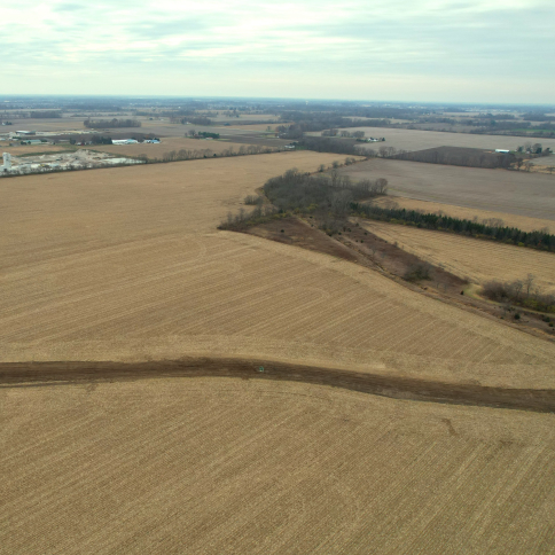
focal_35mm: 29
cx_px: 186
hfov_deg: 54.5
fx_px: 526
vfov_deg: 55.6
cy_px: 273
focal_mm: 8.38
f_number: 2.8
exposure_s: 1/1500
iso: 200
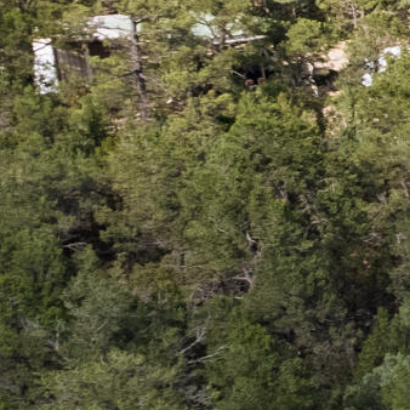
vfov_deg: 10.5
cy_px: 240
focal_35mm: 166
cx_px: 1578
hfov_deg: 7.6
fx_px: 2224
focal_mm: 8.38
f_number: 2.8
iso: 140
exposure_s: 1/1600
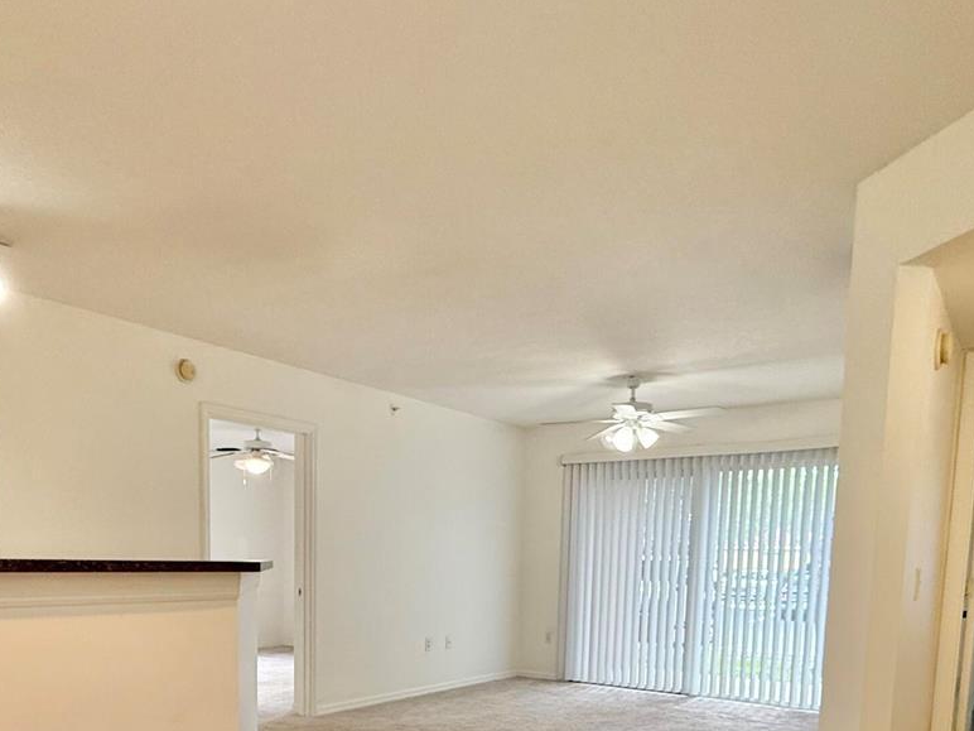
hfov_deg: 61.4
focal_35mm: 29
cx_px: 415
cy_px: 651
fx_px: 816
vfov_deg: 44.1
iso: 320
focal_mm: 2.22
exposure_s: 1/120
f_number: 2.2
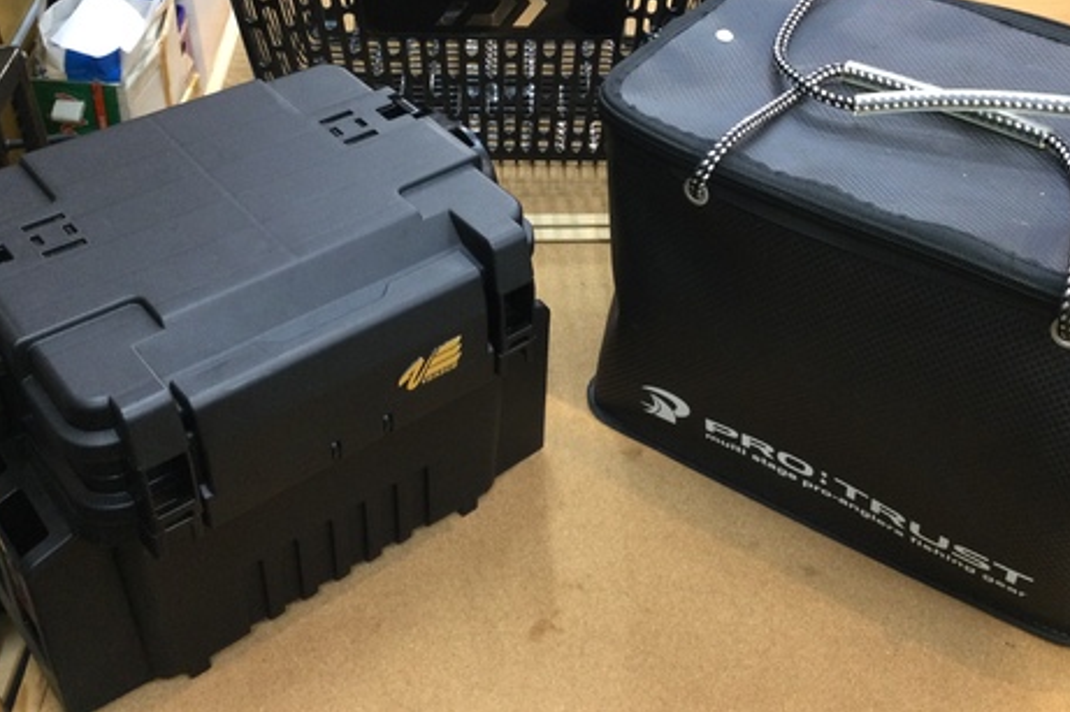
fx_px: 1248
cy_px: 234
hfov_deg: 46.4
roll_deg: -1.3
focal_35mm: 42
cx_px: 559
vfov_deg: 31.6
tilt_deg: -40.0
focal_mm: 3.3
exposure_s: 1/30
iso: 100
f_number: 2.4
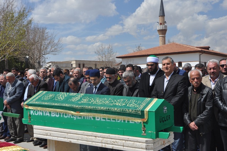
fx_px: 293
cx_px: 114
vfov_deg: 28.9
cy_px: 76
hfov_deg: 42.4
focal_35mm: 46
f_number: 10
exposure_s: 1/400
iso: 200
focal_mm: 31
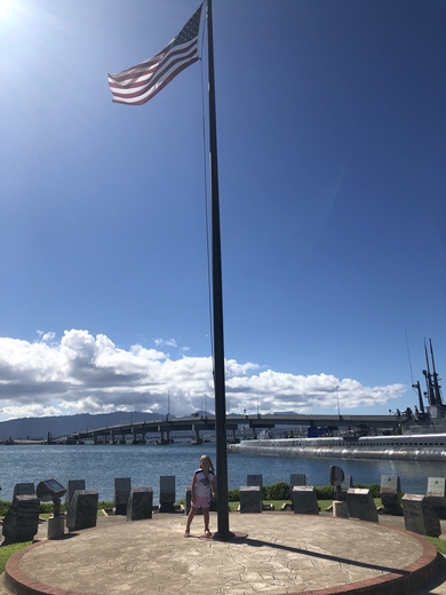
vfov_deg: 63.4
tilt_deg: +16.5
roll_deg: +1.2
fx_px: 481
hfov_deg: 49.7
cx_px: 223
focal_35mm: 28
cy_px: 298
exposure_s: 1/4000
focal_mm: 3.99
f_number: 1.8
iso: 20
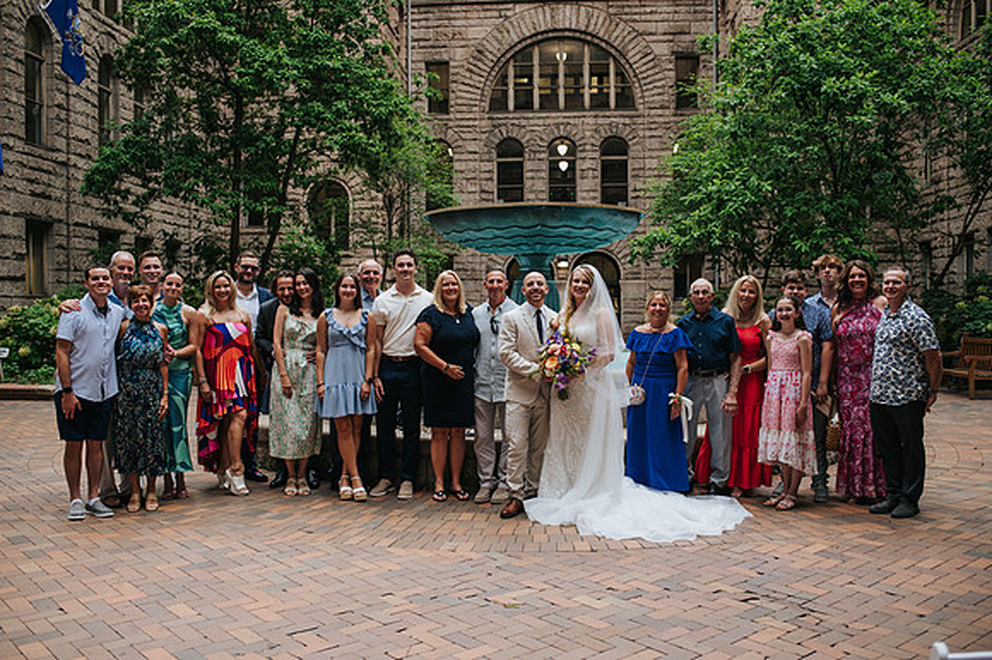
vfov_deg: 37.5
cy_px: 330
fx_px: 971
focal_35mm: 35
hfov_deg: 54.1
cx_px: 494
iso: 450
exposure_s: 1/400
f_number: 3.2
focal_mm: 35
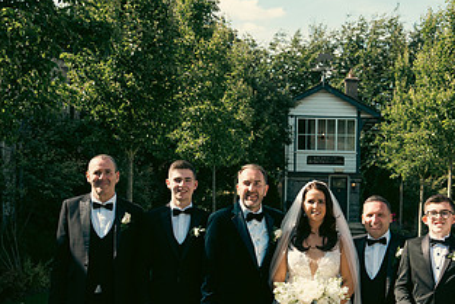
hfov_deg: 31.5
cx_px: 320
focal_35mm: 63
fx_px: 797
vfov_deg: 21.4
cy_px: 238
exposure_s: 1/640
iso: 320
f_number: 5.6
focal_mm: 34
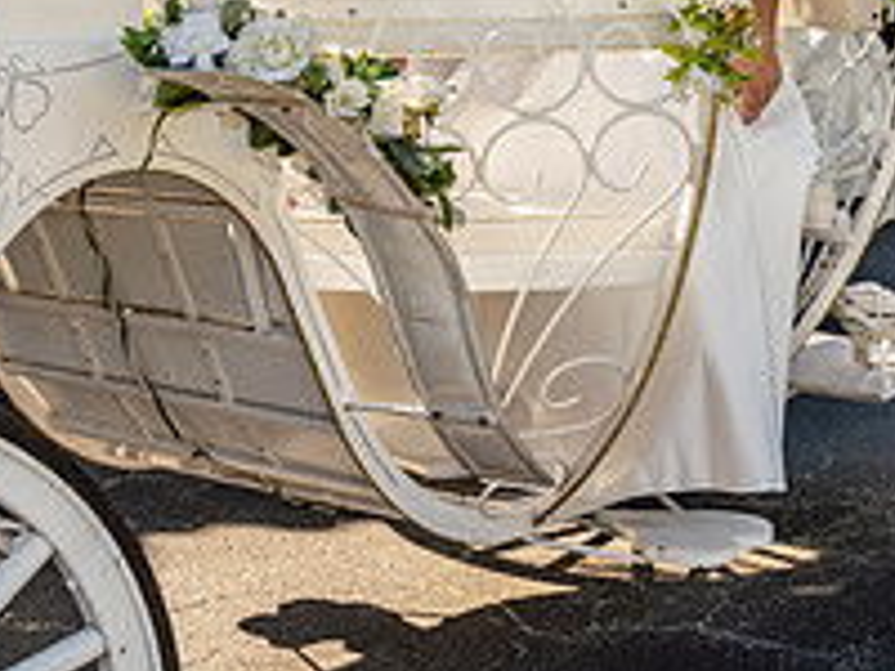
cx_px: 253
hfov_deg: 23.4
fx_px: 2146
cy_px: 51
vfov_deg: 17.5
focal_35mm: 83
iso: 100
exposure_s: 1/640
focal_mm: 28
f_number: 4
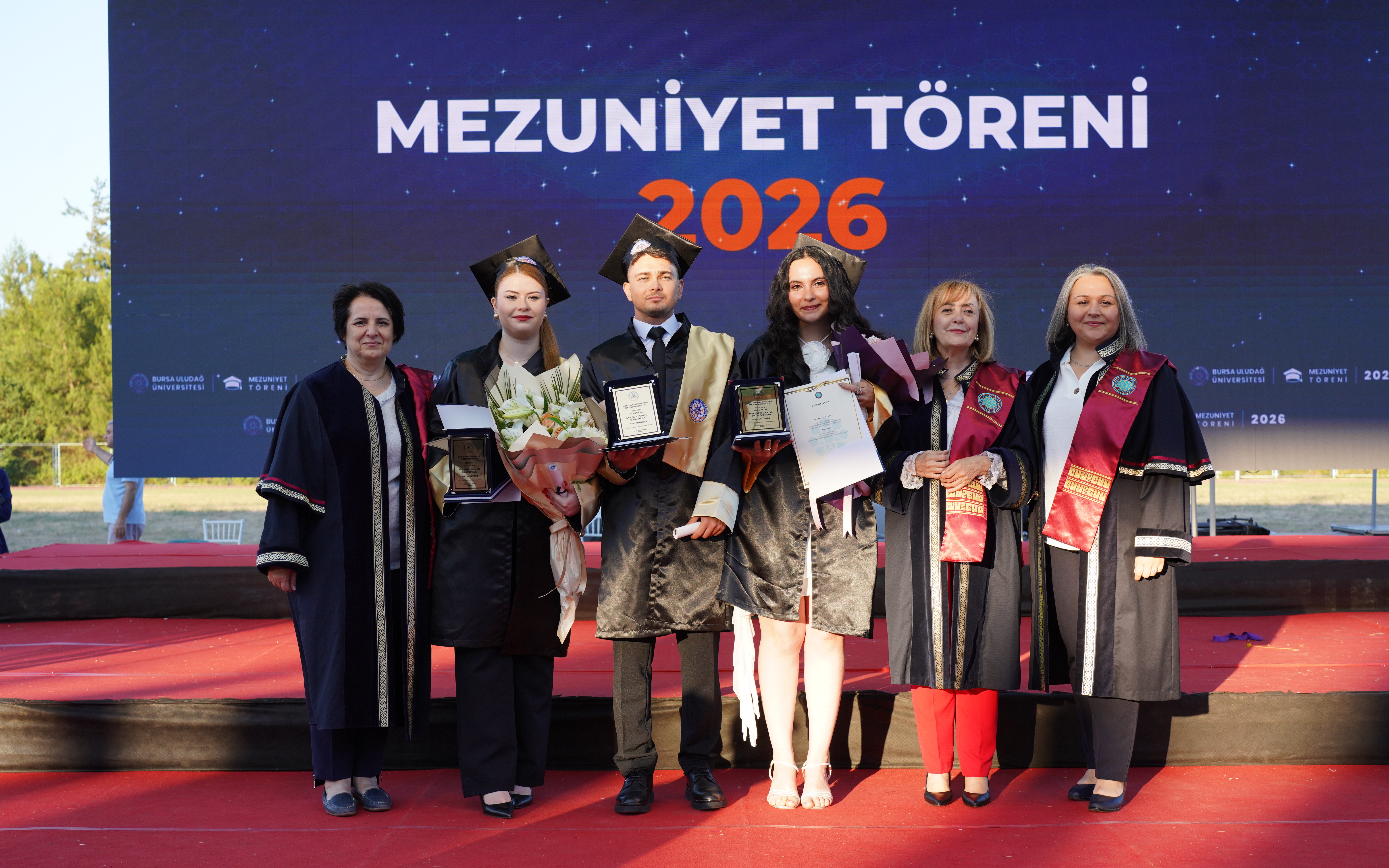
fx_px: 1779
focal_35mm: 47
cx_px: 695
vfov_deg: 27.4
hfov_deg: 42.6
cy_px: 441
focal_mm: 46
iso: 500
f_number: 5
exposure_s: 1/500
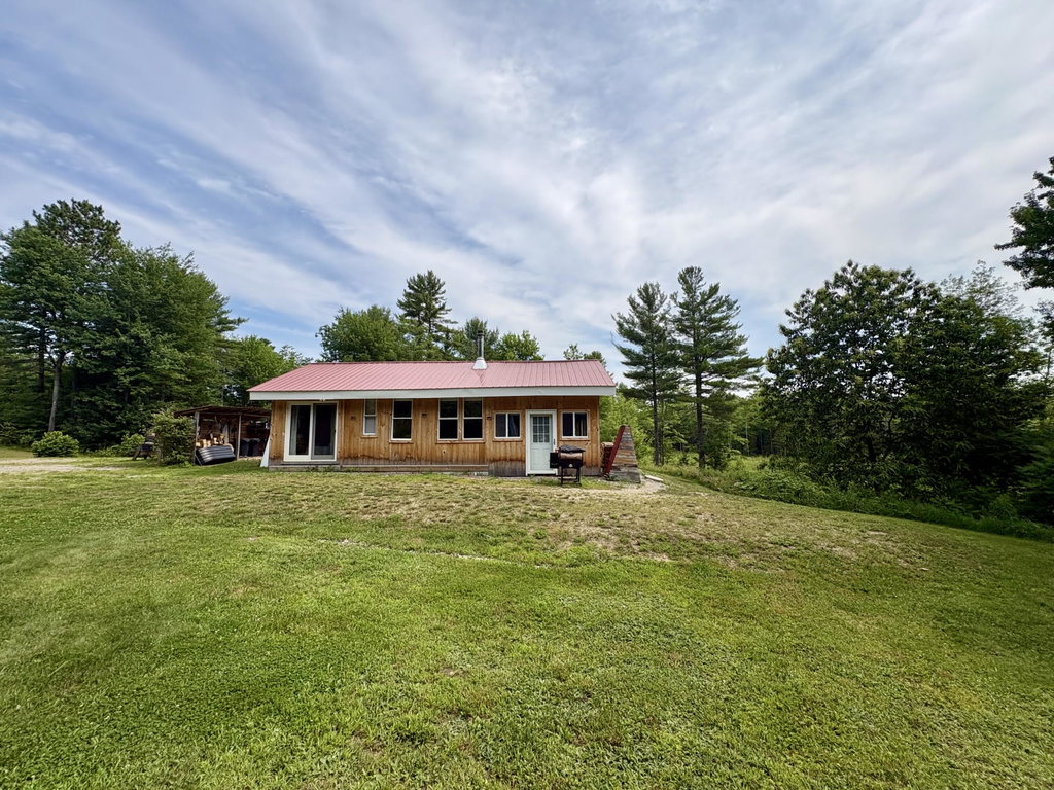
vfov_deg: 85.7
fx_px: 426
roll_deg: +2.3
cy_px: 395
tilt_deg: +5.9
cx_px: 527
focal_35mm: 14
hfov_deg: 102.1
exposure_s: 1/2146
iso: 50
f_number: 2.2
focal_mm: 2.22
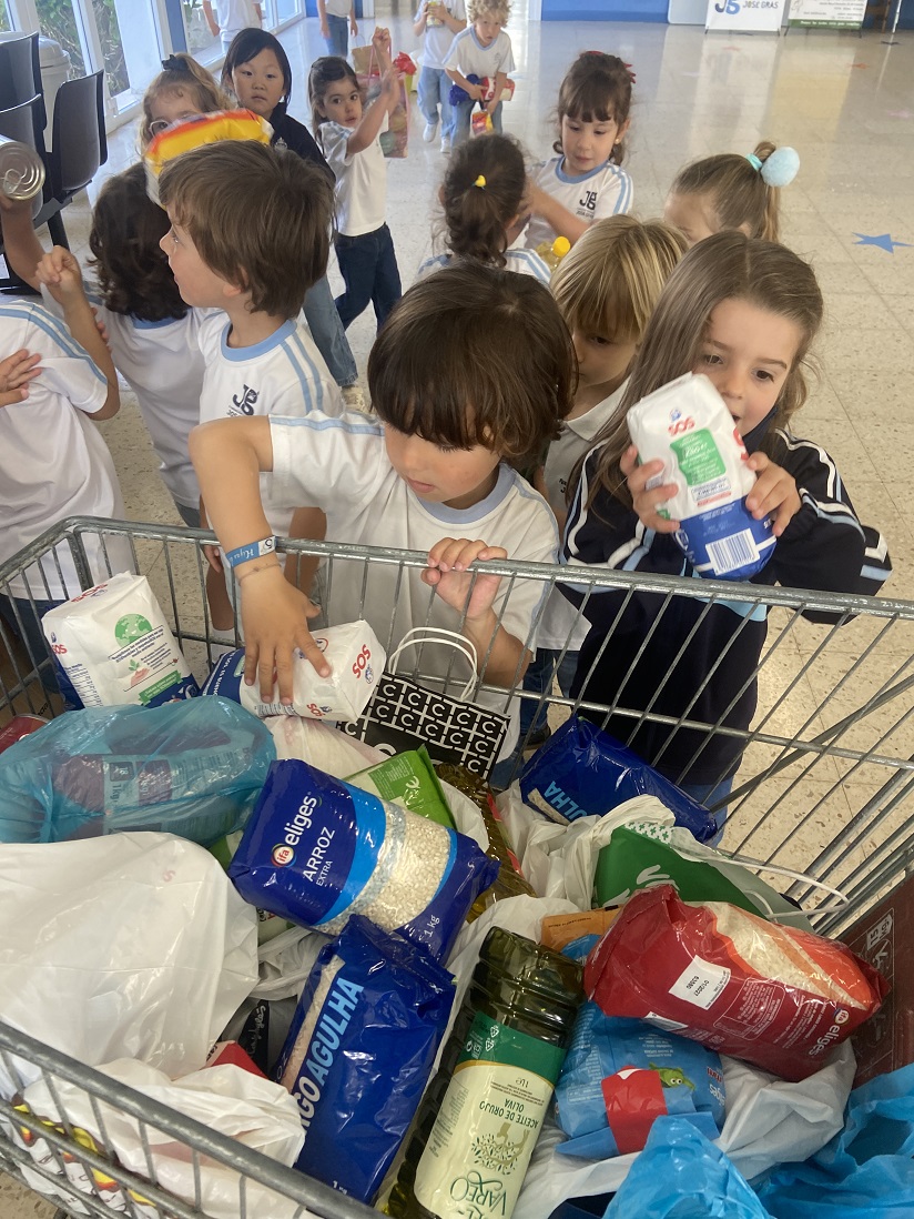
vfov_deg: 67.3
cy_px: 610
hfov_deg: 53.1
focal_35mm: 26
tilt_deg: -38.4
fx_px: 915
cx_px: 457
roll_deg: +0.7
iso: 125
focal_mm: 4.25
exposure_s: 1/100
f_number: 1.8
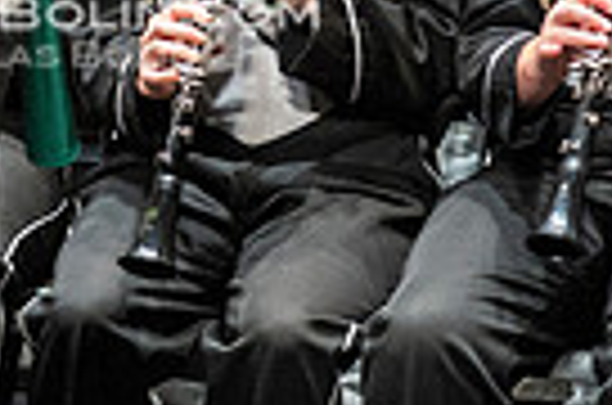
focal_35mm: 1282
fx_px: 21743
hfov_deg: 1.6
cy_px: -148
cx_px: 9
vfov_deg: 1.1
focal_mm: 300
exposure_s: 1/400
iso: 5000
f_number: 5.6
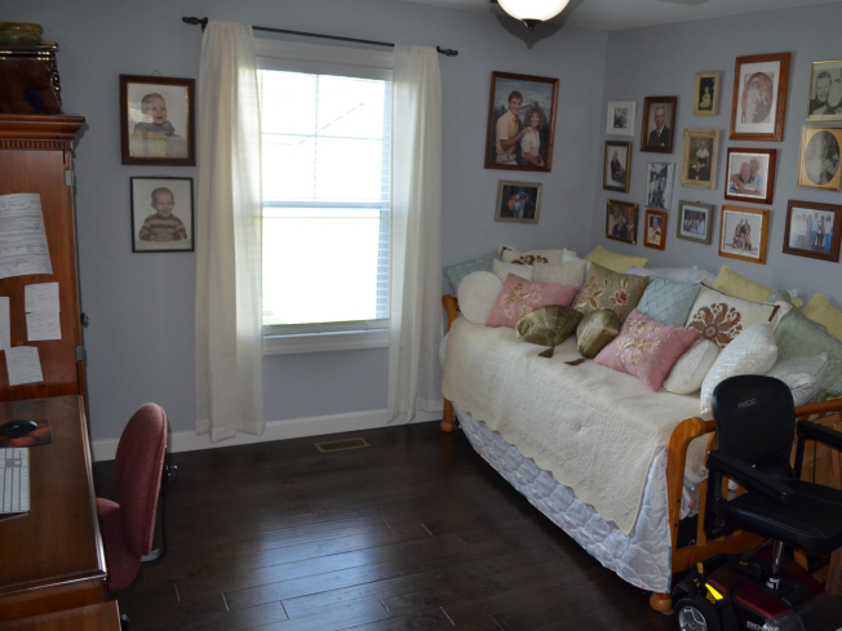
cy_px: 312
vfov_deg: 46.8
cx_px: 475
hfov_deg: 59.8
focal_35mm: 30
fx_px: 730
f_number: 3.5
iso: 400
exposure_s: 1/80
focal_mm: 18
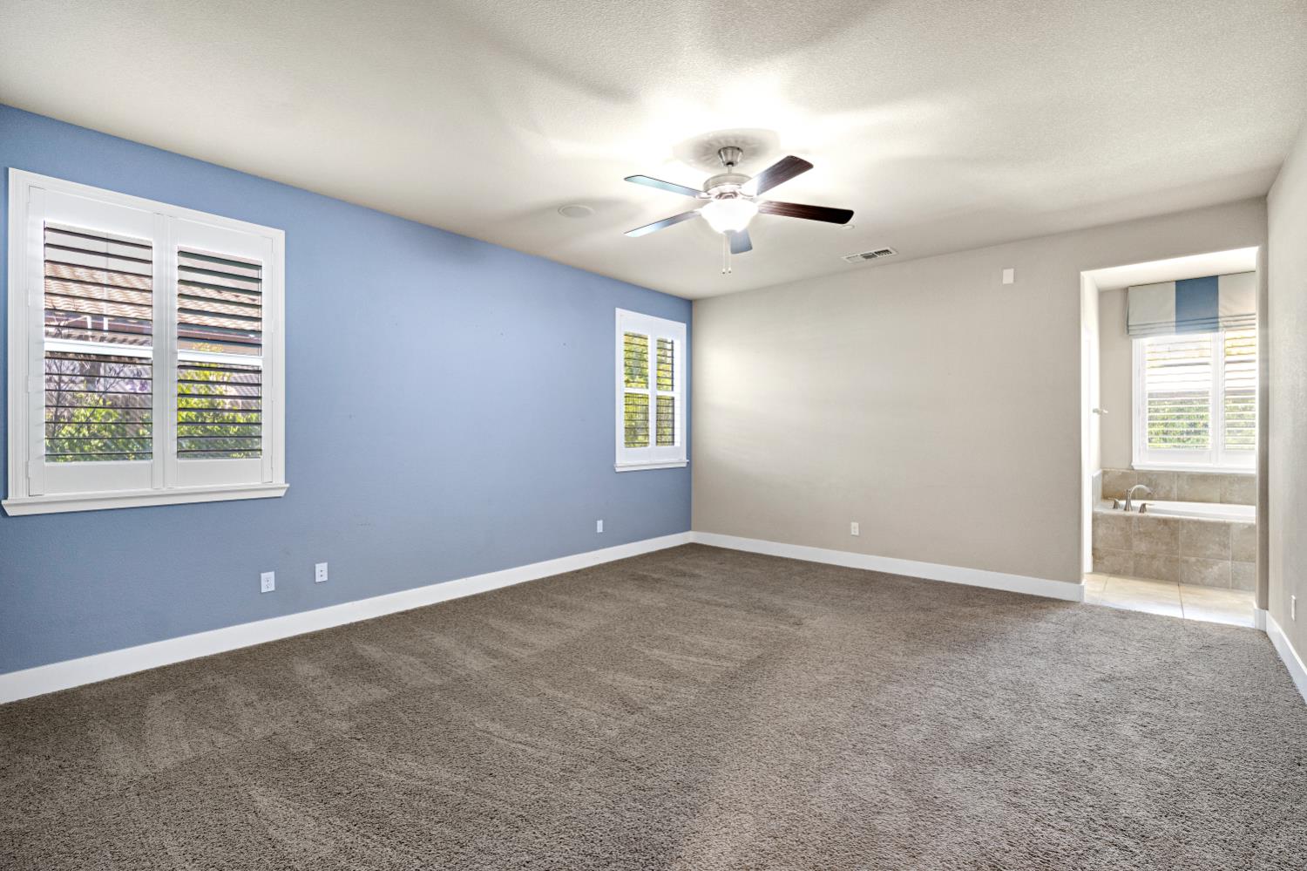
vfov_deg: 77.3
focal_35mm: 15
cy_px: 436
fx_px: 544
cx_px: 654
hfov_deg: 100.4
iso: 320
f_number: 8
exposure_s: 1/2.5
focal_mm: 10
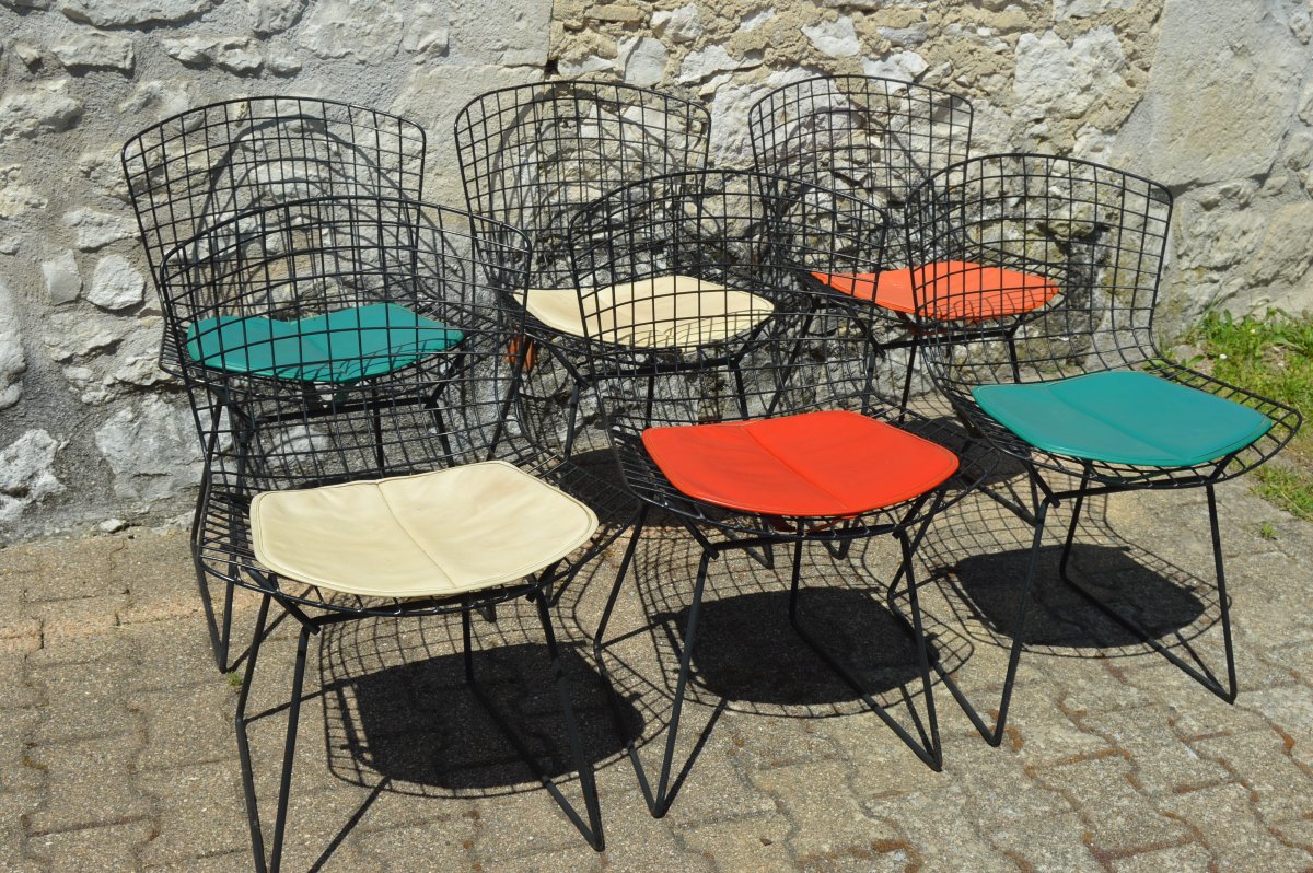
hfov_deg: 43.6
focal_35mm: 45
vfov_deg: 29.8
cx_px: 656
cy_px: 436
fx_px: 1640
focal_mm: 30
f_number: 9
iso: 100
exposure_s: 1/320
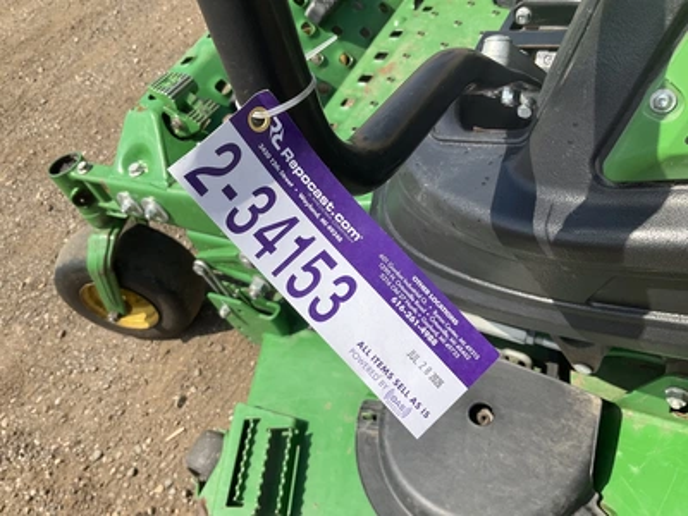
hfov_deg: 61.7
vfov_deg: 48.2
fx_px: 576
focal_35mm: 29
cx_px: 344
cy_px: 258
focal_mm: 3
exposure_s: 1/1490
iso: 25
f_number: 1.8
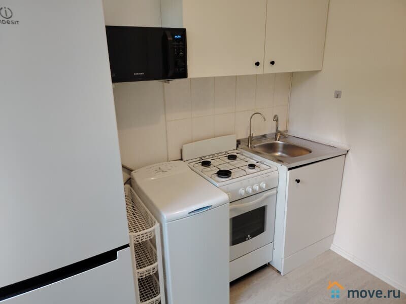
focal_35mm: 24
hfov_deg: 71.6
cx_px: 203
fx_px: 281
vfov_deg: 56.8
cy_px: 152
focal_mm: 5.25
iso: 900
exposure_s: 1/60
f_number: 1.75
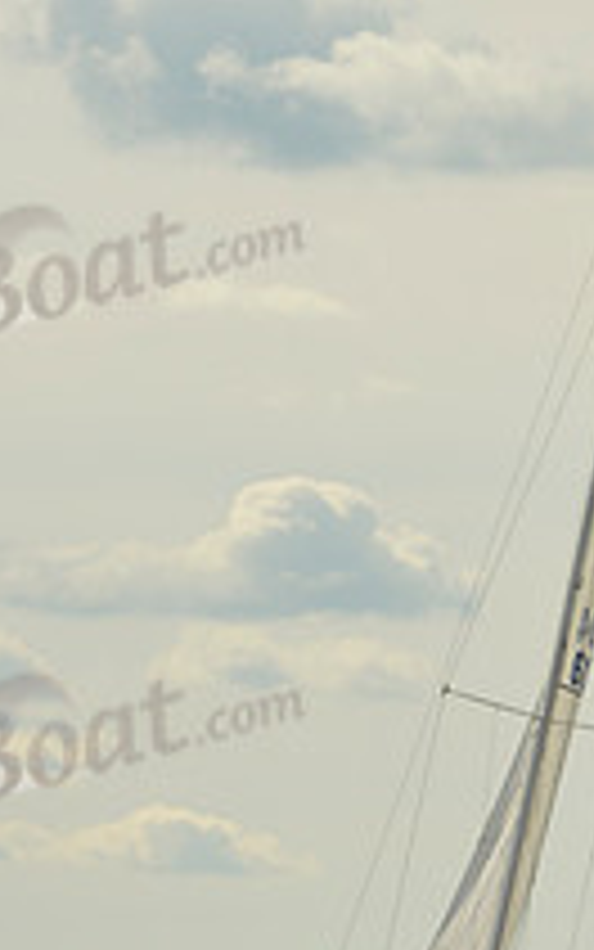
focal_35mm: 560
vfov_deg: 3.8
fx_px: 14495
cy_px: 473
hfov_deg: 2.3
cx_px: 538
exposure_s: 1/1250
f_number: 8
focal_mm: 200
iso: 200
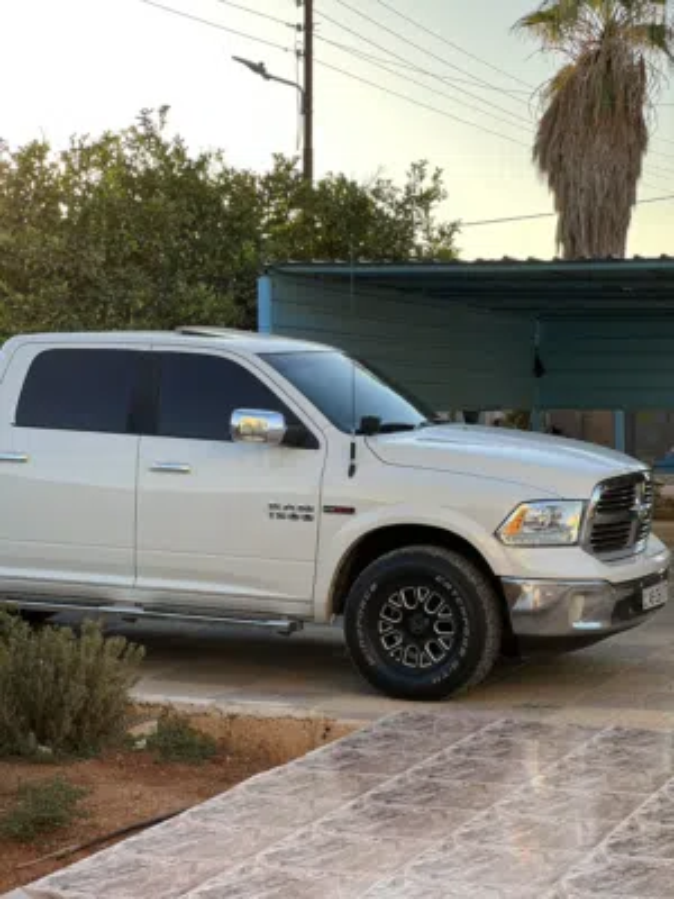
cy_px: 450
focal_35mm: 77
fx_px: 1999
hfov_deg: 19.1
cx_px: 337
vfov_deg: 25.3
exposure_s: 1/121
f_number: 2.8
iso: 25
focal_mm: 9
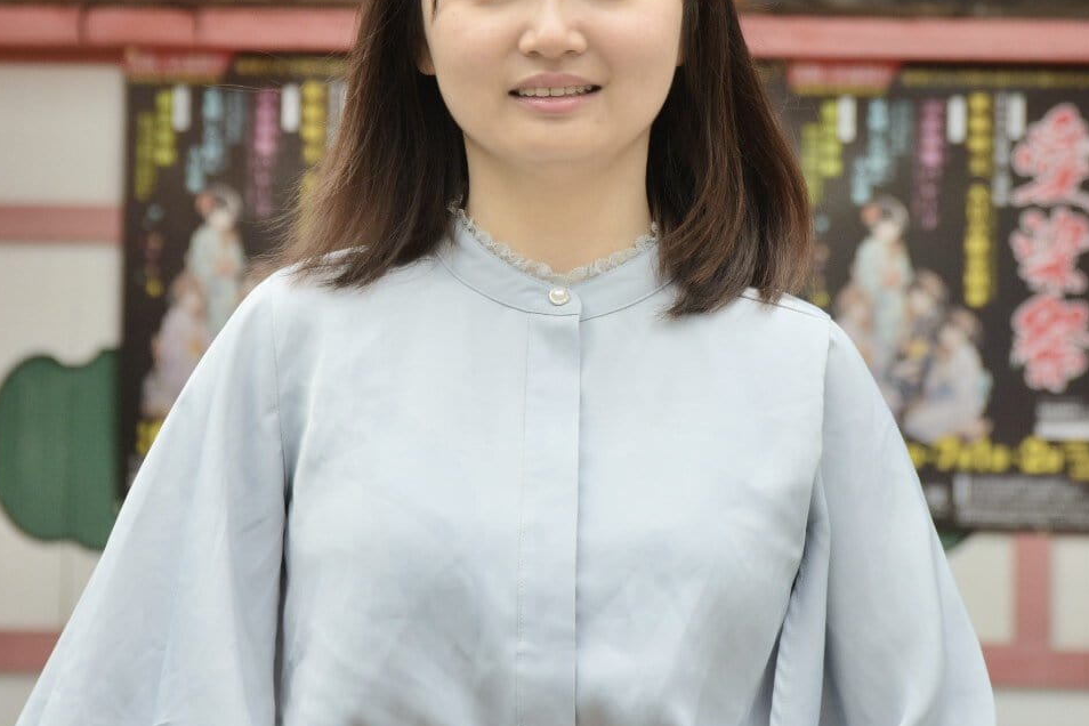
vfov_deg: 8.7
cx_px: 565
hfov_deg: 13.0
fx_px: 4779
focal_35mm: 158
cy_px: 135
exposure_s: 1/400
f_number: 4
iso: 250
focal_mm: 62
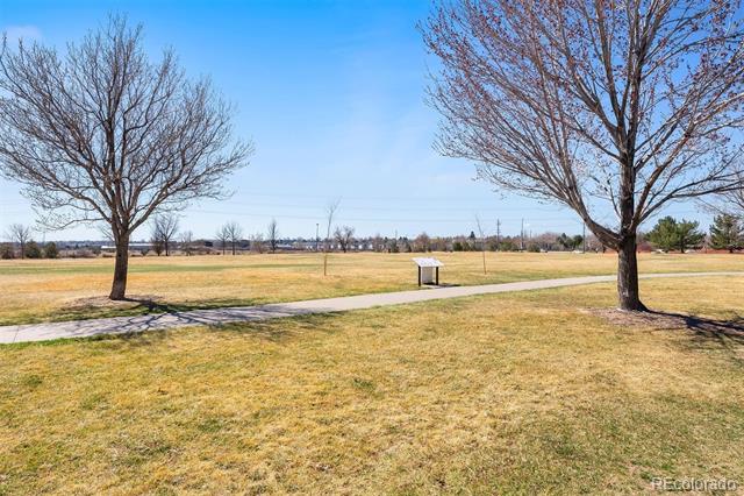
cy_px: 248
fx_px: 434
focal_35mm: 21
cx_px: 372
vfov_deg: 59.4
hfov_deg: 81.2
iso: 320
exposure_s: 1/400
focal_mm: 21
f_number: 9
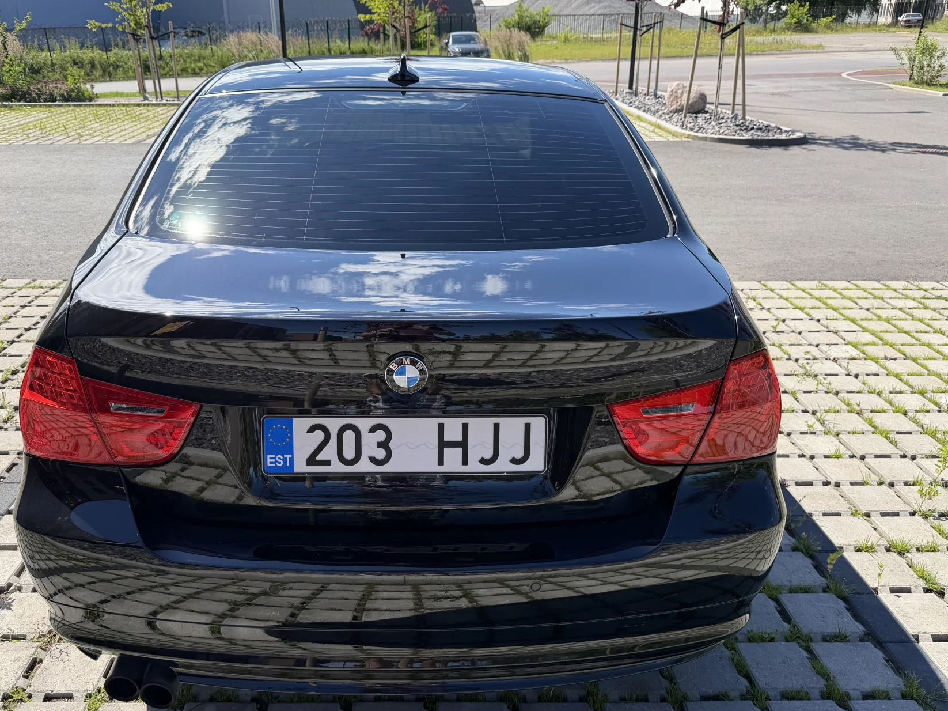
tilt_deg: -24.2
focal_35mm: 28
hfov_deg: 63.3
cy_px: 370
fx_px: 767
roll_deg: +1.9
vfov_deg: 49.7
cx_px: 418
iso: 80
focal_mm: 6.76
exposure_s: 1/2299
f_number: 1.78
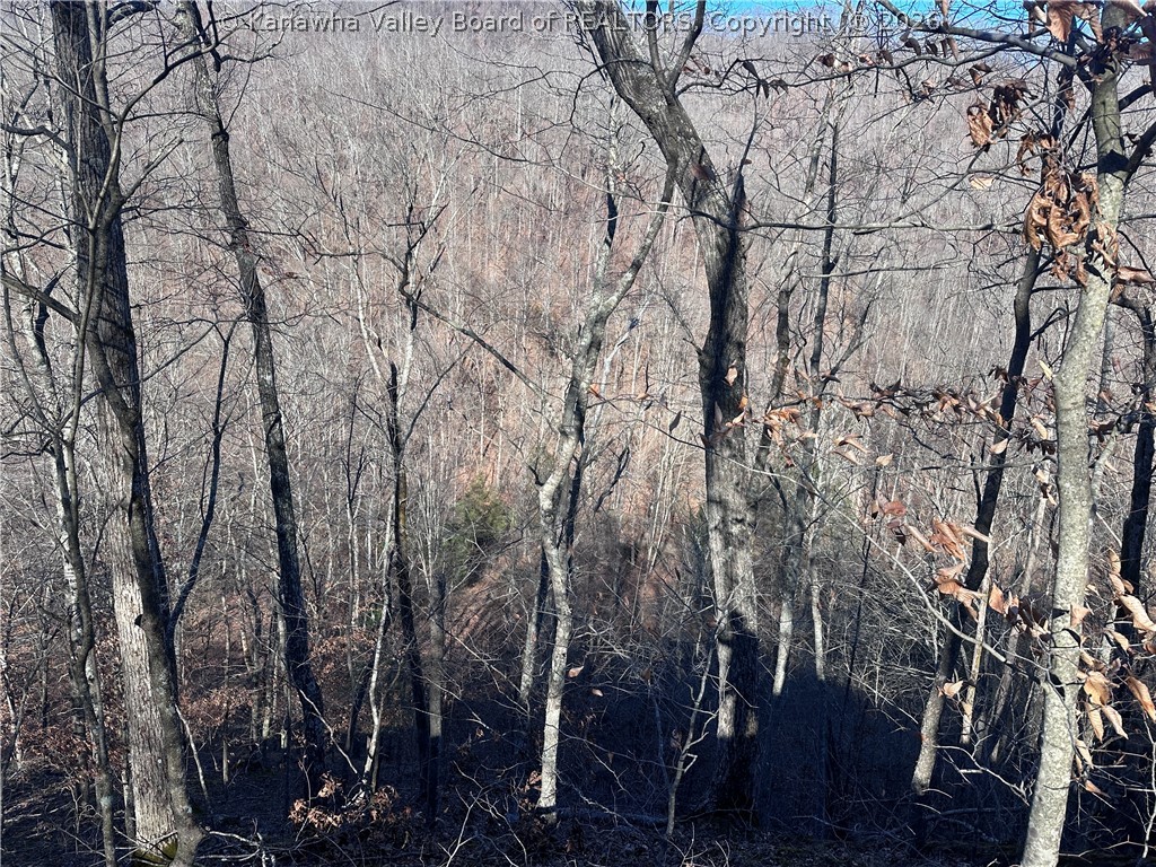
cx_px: 578
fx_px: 801
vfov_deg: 56.8
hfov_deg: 71.6
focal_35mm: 24
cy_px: 434
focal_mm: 6.86
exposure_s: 1/1721
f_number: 1.78
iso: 80
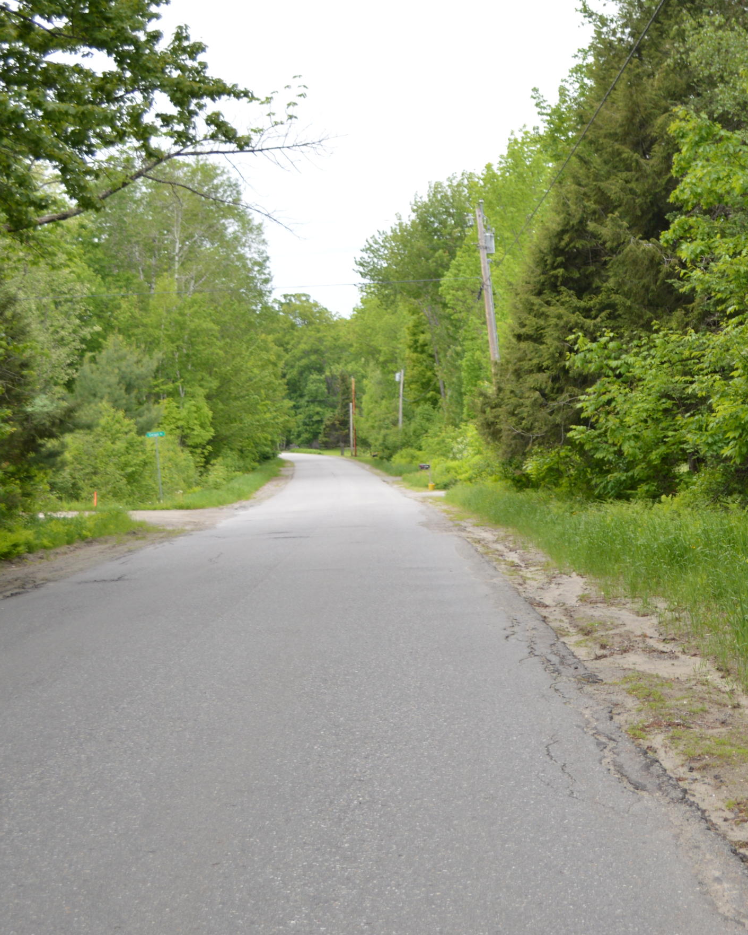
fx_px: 1854
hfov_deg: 21.9
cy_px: 421
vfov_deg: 28.3
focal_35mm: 67
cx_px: 775
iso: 100
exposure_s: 1/125
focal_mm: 28
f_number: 4.5
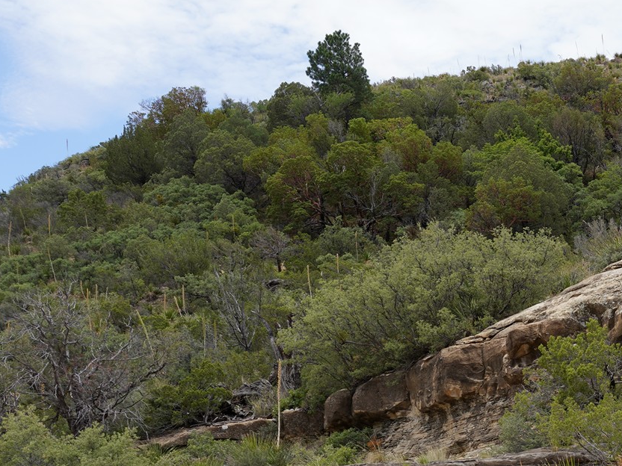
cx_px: 708
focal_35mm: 74
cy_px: 383
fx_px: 1330
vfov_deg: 19.7
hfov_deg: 24.3
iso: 100
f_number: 13
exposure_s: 1/100
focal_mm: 32
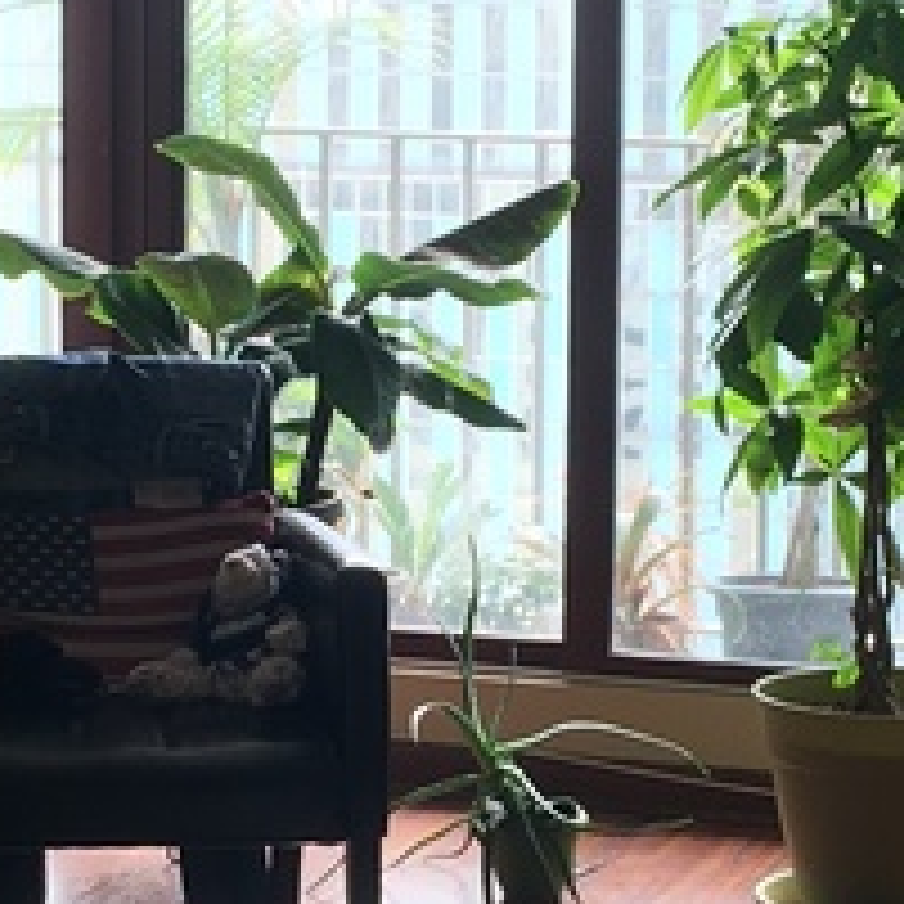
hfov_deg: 12.6
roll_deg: -1.1
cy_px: 463
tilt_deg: -6.0
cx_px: 369
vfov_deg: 12.7
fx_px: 4077
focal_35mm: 138
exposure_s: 1/40
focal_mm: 4.15
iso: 25
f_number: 2.2
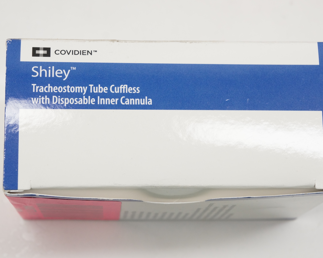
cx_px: 173
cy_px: 129
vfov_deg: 16.4
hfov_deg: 20.5
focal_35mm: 94
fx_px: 894
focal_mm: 55
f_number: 8
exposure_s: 1/100
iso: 800
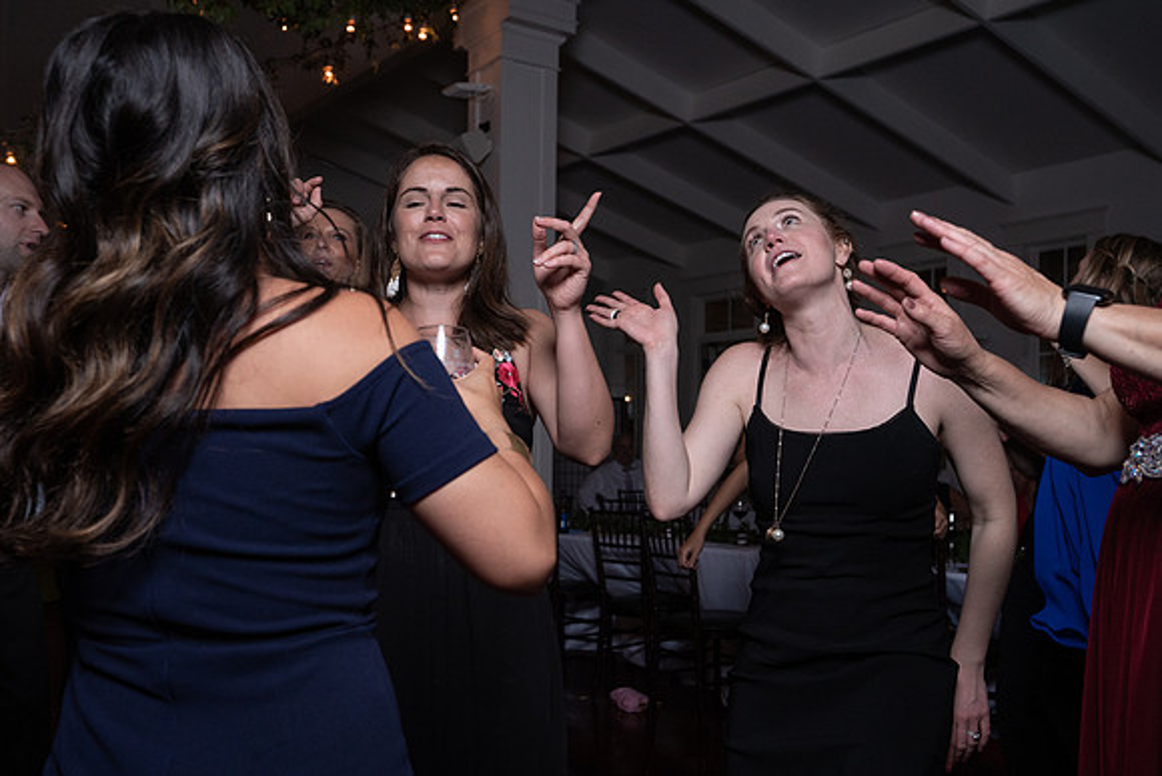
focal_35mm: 38
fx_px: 1228
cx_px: 581
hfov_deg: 50.6
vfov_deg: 35.0
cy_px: 422
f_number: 5.6
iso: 2000
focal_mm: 35
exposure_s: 1/200
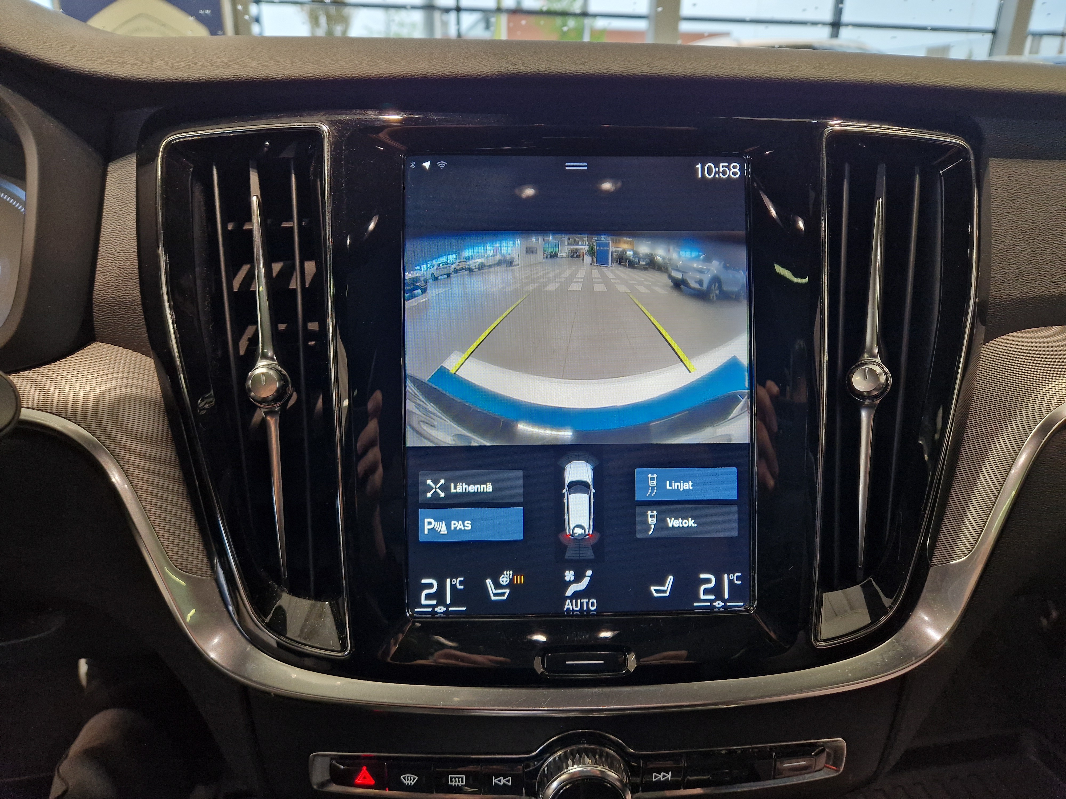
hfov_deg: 73.9
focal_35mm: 23
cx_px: 533
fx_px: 708
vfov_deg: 58.9
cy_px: 400
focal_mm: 5.4
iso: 250
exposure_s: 1/100
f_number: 1.8
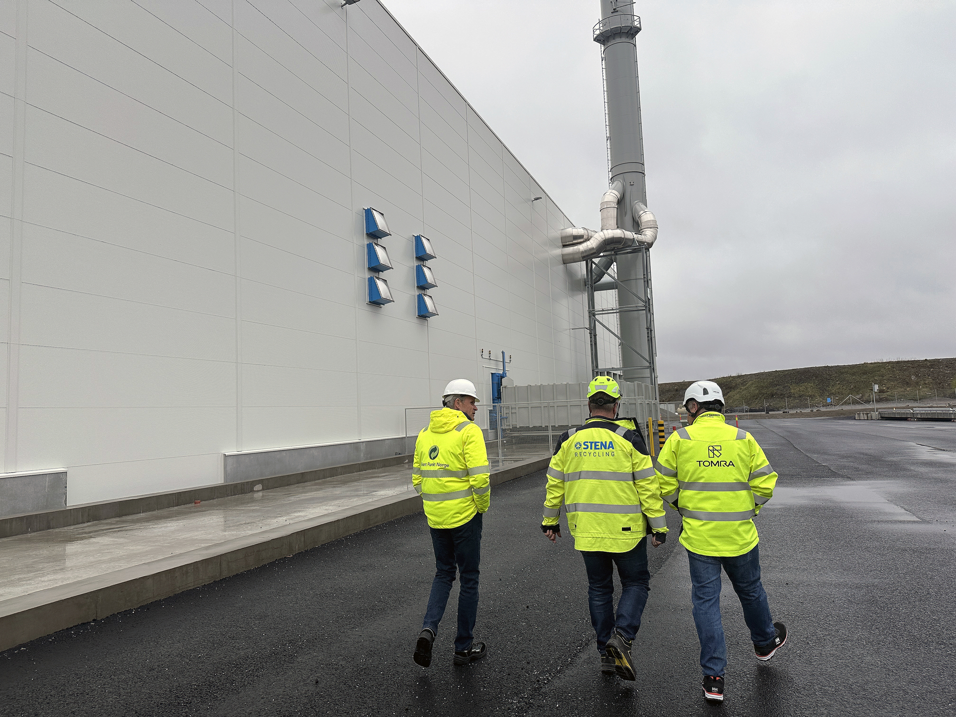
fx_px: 663
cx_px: 478
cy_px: 358
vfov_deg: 56.8
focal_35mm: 24
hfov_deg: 71.6
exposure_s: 1/1812
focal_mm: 6.86
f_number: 1.78
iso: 80
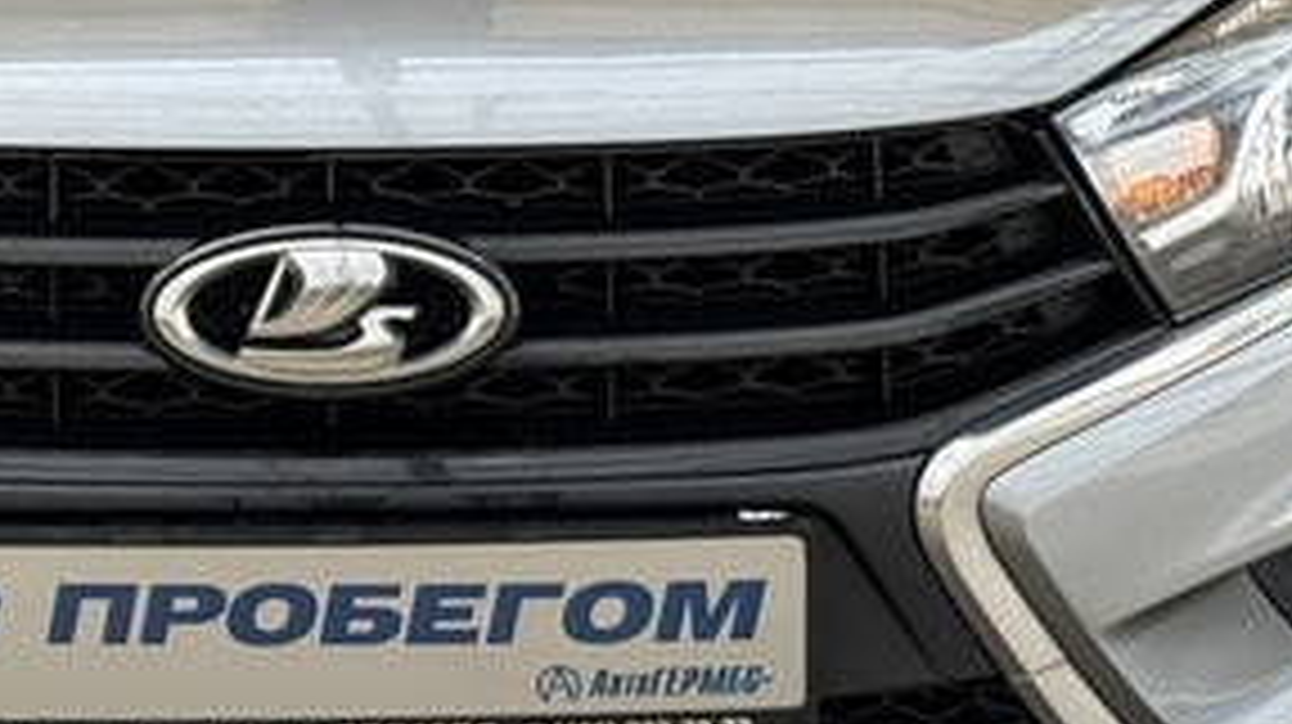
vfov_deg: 7.3
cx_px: 423
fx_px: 5615
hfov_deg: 13.1
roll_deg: -0.5
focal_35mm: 164
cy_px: -115
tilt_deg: -12.1
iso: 64
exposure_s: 1/888
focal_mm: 6.76
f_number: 1.78
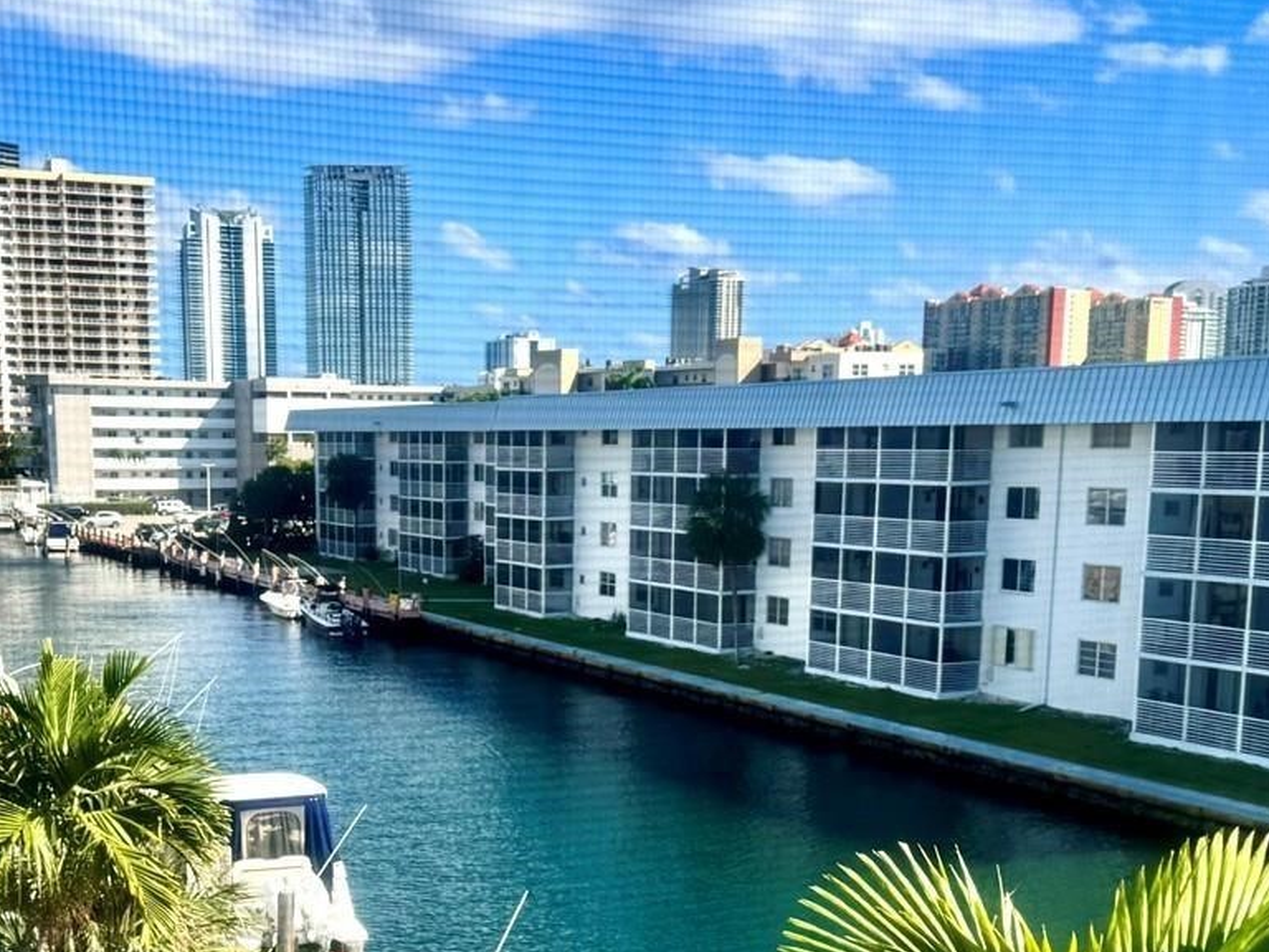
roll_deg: +0.2
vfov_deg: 28.4
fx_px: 1833
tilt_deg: -10.1
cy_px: 785
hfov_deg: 38.0
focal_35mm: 50
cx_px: 486
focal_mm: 6.76
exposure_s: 1/2959
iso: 80
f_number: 1.78
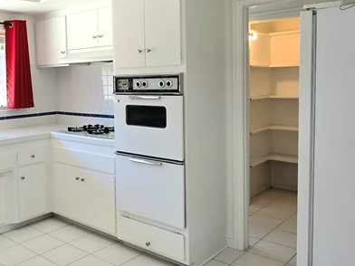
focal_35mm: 34
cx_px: 80
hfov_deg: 51.2
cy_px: 103
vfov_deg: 41.5
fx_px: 349
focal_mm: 2.2
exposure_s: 1/120
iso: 50
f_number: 1.9
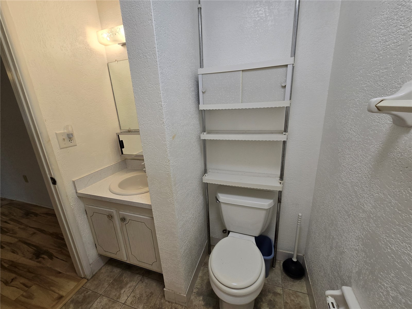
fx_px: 155
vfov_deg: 89.9
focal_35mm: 13
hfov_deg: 106.2
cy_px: 154
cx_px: 206
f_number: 2.2
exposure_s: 1/120
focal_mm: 2.2
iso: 100
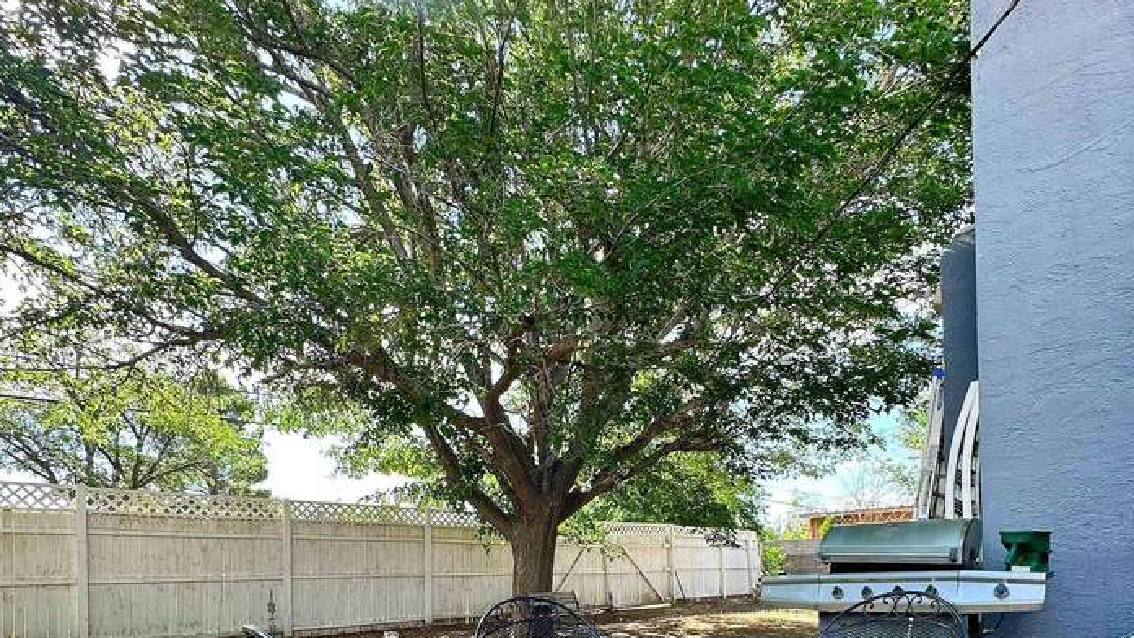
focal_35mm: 21
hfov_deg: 83.8
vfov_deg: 48.4
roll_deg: +1.0
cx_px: 576
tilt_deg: +1.4
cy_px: 565
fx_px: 631
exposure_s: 1/231
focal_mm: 2.22
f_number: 2.2
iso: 40
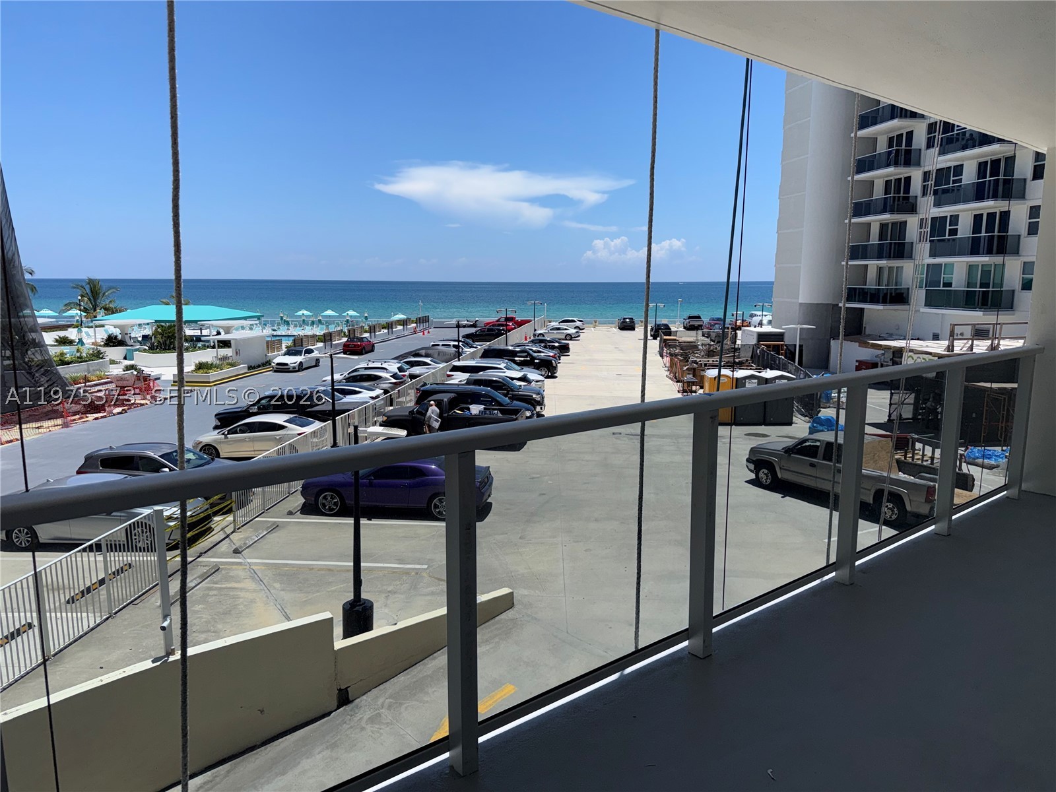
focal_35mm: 24
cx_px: 528
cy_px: 396
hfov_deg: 71.6
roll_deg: -0.2
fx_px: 732
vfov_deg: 56.8
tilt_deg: -9.0
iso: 50
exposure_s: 1/7752
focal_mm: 6.76
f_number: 1.78
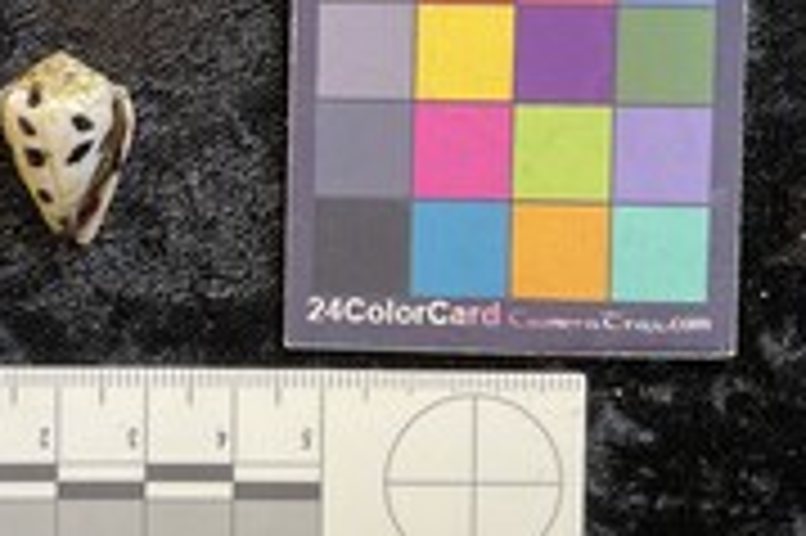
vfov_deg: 22.6
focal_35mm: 59
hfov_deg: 33.0
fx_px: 1320
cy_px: 88
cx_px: 158
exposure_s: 1/50
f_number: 1.8
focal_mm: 3
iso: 40
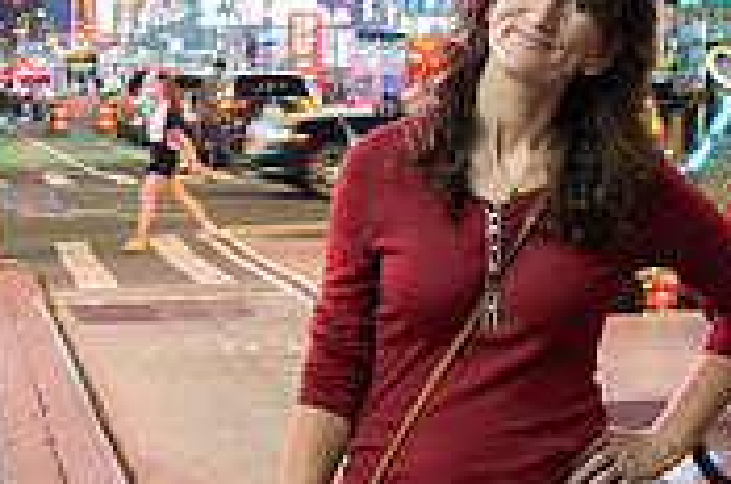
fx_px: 2290
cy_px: 323
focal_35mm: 113
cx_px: 526
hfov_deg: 18.0
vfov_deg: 12.1
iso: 2500
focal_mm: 34
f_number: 9
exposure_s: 1/30
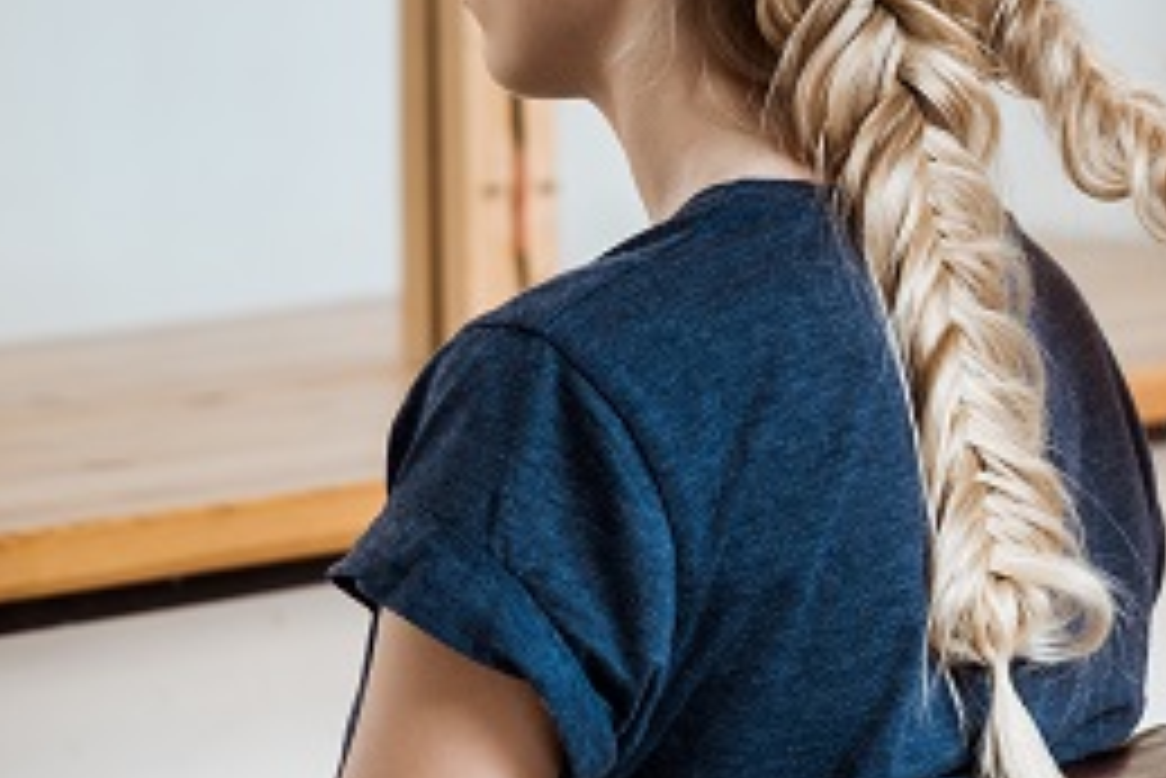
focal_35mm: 304
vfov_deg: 4.5
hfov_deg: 6.7
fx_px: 9851
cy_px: 220
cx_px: 1670
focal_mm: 105
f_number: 5
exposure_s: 1/160
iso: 320
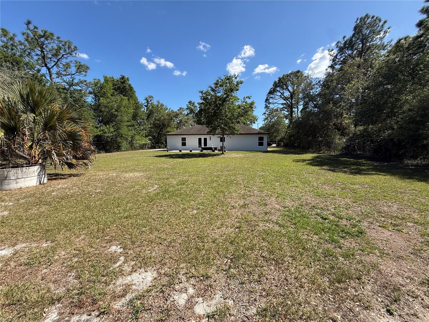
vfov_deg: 85.7
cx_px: 214
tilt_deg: -6.0
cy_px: 161
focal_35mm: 14
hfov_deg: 102.1
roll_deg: +0.4
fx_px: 174
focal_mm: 2.22
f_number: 2.2
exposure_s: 1/1235
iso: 50
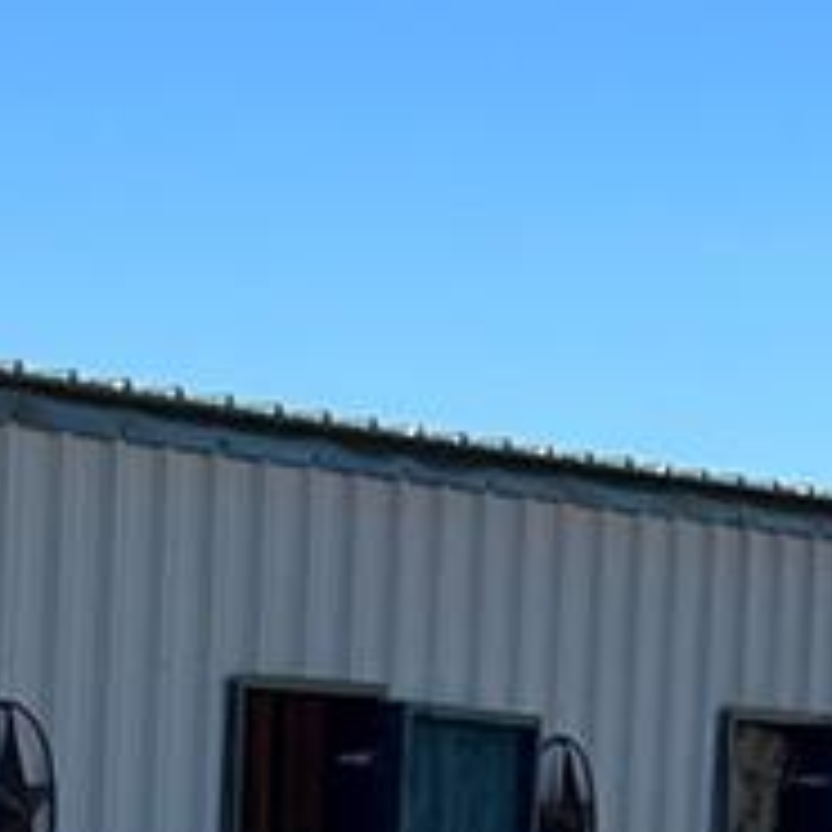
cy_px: 1259
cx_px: -1673
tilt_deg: -2.2
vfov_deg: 8.9
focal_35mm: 191
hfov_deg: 7.9
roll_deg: -0.4
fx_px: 5194
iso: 50
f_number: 1.5
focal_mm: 5.7
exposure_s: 1/3257
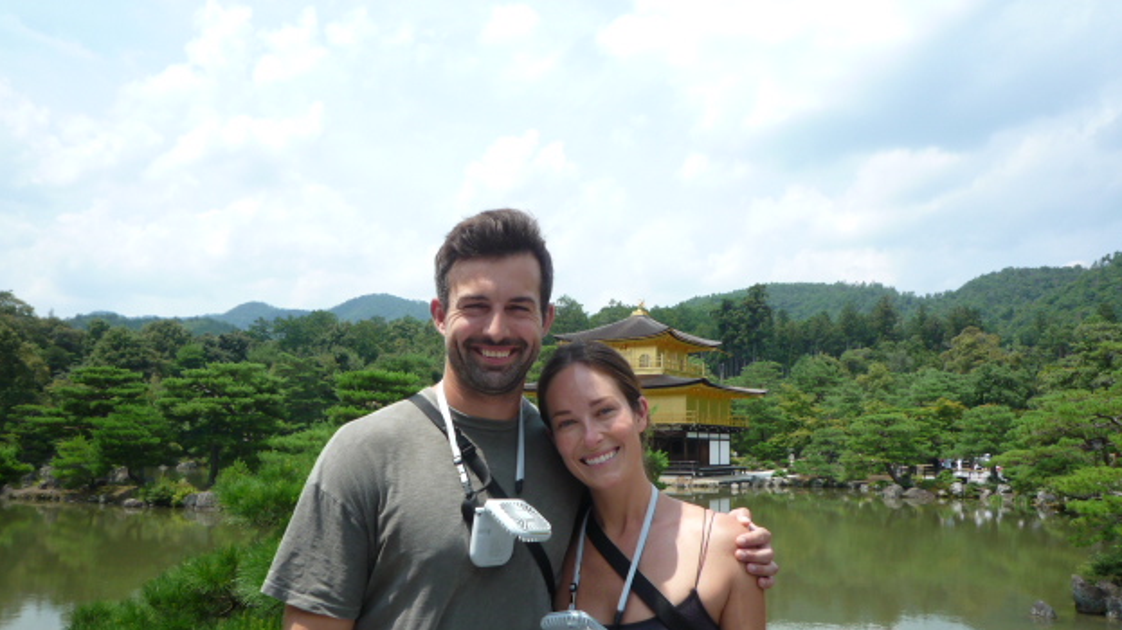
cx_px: 569
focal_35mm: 28
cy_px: 403
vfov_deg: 41.1
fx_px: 833
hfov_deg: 67.9
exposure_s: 1/640
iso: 100
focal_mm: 4.4
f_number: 4
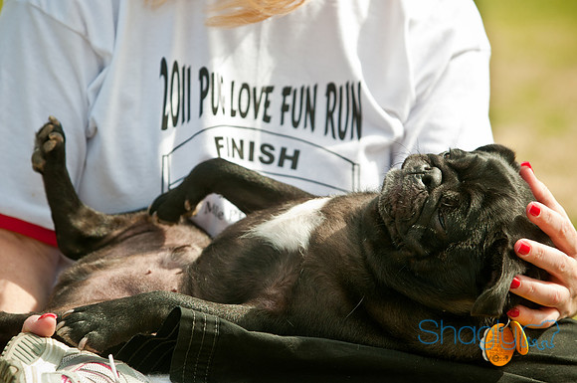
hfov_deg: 8.9
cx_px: 288
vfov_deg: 5.9
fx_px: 3721
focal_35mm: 232
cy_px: 192
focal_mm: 155
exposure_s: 1/500
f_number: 5
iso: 200
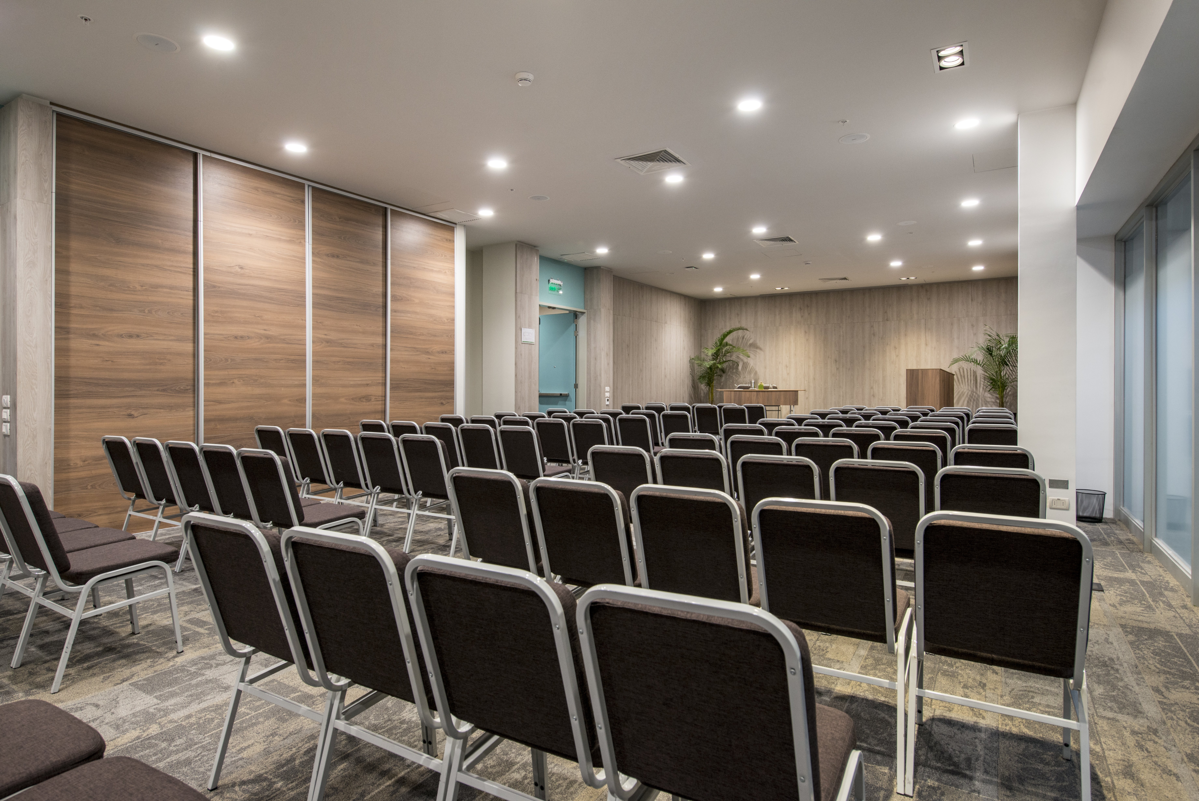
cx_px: 600
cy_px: 400
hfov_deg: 86.9
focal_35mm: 19
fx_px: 633
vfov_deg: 64.6
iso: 500
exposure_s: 1/10
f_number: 9
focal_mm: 19
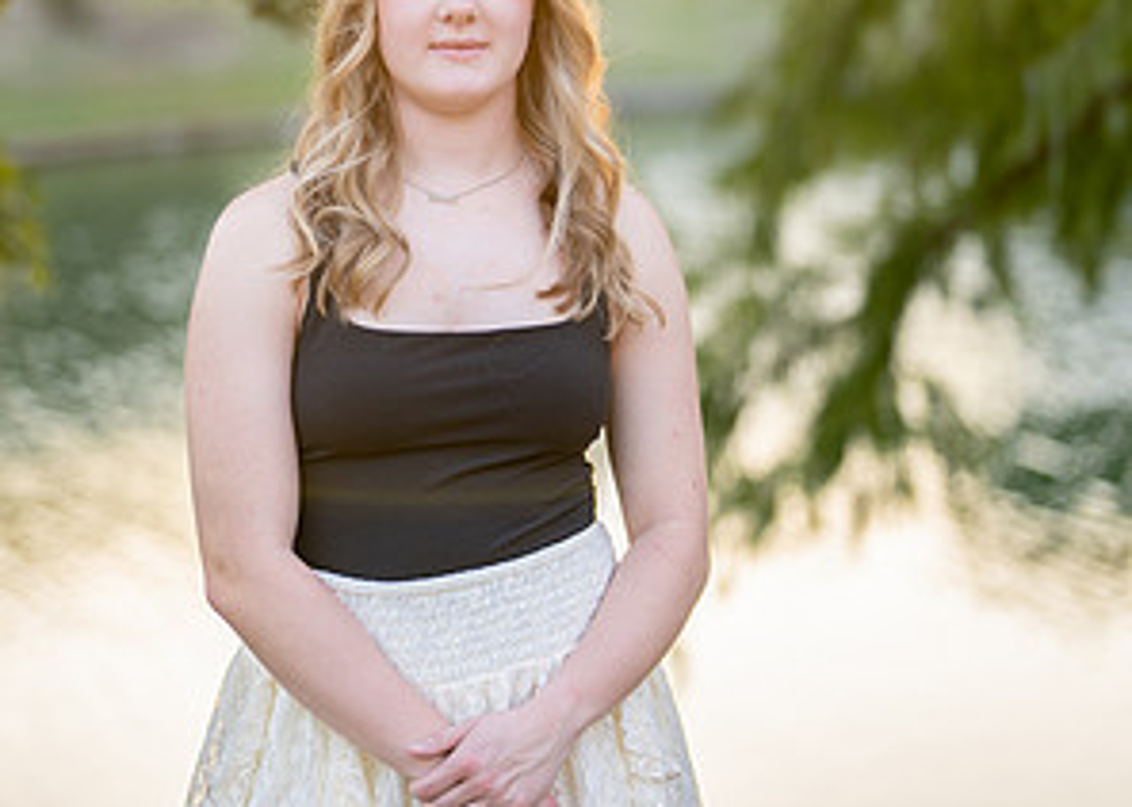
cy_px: 280
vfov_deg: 13.2
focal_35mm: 108
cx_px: 478
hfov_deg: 18.5
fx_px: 3470
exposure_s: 1/500
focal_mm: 50
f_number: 1.2
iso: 100
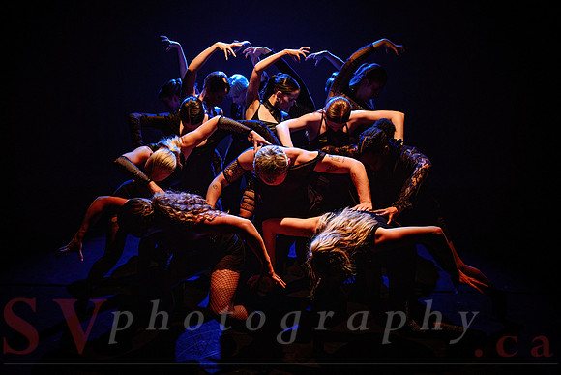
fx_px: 574
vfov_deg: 35.7
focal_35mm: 37
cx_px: 176
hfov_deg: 50.9
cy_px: 258
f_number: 2.8
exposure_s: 1/300
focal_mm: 24
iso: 12800
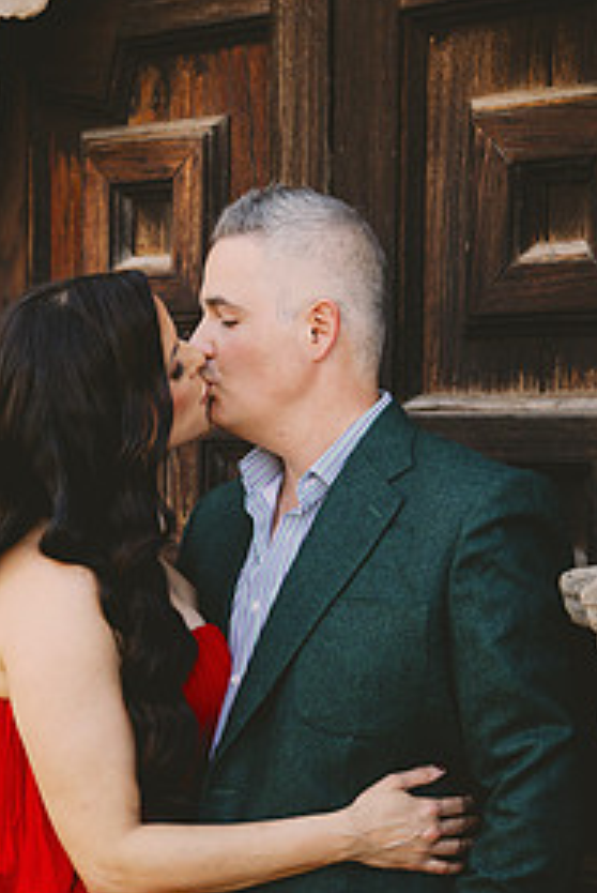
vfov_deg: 26.3
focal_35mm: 76
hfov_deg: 17.9
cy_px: 649
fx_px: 1886
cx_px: 167
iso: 160
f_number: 3.2
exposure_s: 1/250
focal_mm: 47
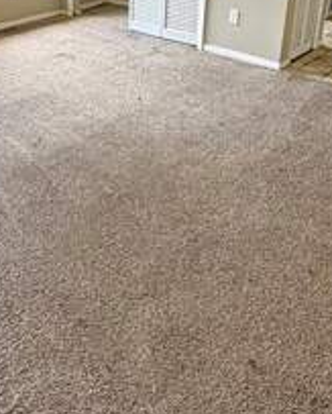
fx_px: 527
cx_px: 134
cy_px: 100
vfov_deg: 41.5
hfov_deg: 34.9
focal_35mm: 43
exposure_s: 1/126
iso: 125
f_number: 2.2
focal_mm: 2.22
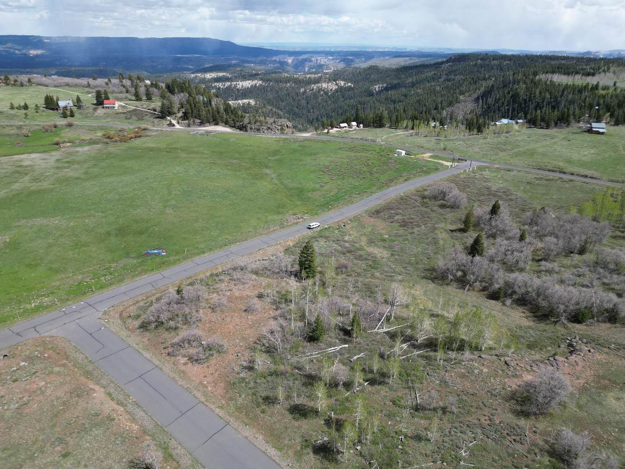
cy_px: 234
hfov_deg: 71.6
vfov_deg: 56.8
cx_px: 312
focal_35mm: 24
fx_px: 433
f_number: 1.7
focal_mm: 6.72
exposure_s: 1/2500
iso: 120
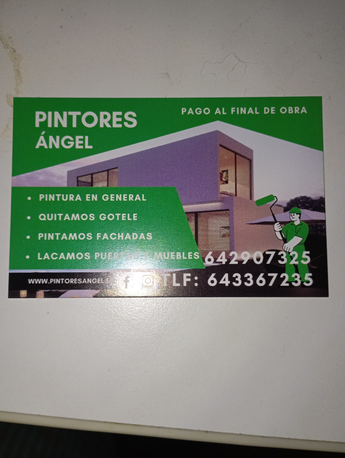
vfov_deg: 63.4
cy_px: 229
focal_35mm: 28
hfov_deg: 49.9
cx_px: 172
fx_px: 371
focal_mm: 4.27
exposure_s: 1/205
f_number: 1.8
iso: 116
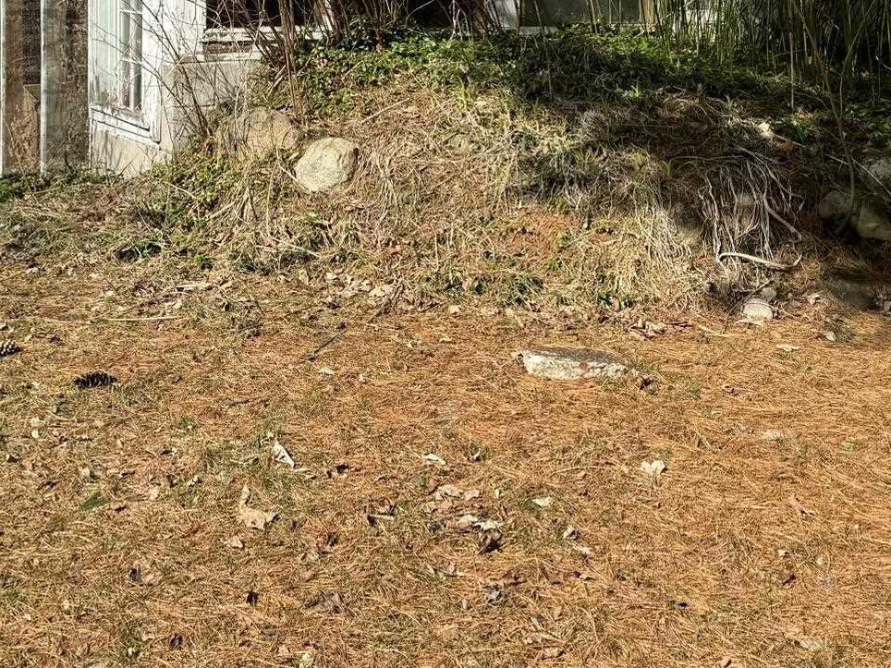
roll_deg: -0.5
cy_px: -14
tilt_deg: -0.7
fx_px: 1313
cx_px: 283
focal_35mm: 51
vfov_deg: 26.9
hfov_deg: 37.0
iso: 80
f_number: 1.78
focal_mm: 6.86
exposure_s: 1/3413
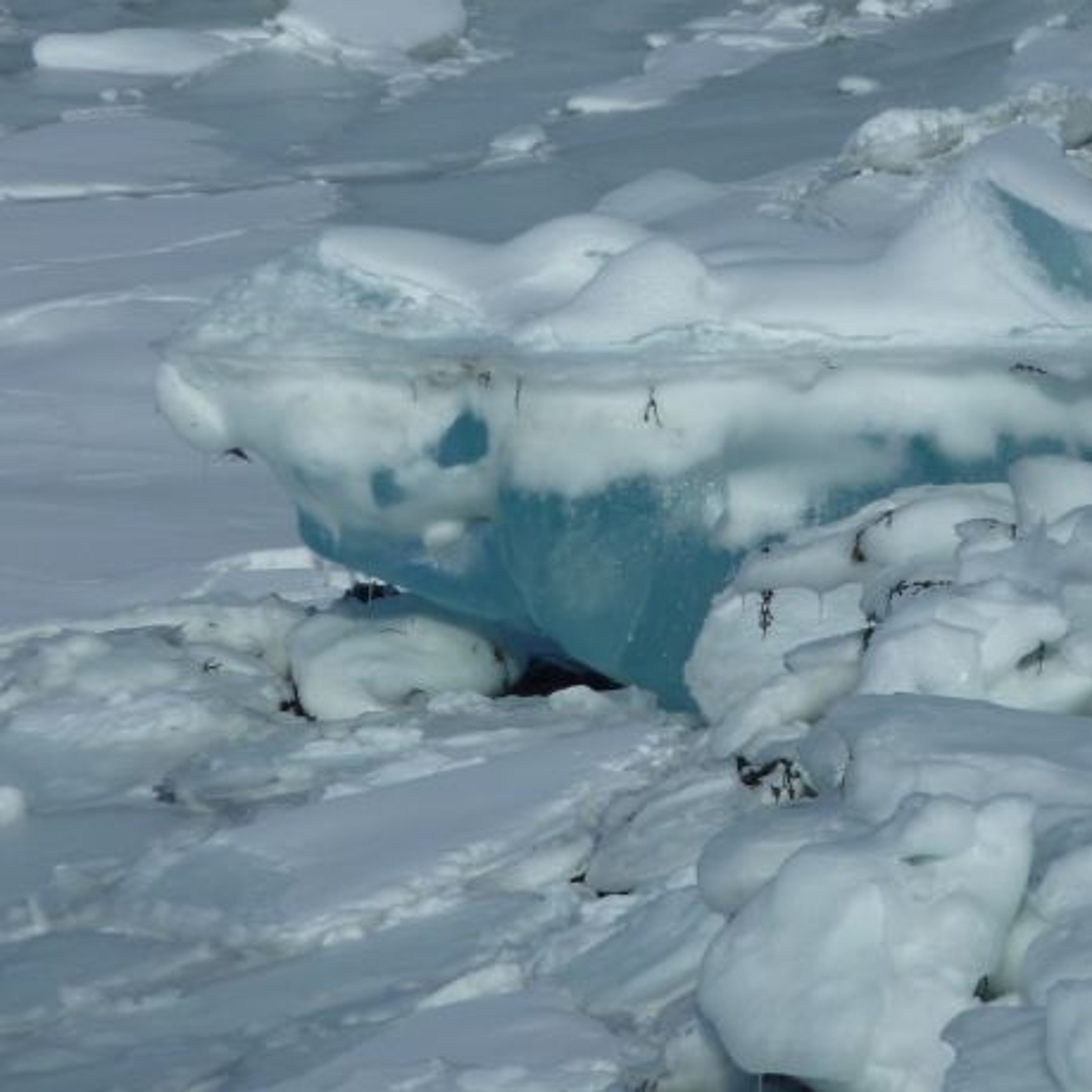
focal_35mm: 462
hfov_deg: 3.8
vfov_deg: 3.8
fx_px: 16489
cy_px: 552
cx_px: 914
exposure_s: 1/2000
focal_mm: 49.2
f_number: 6.3
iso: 80
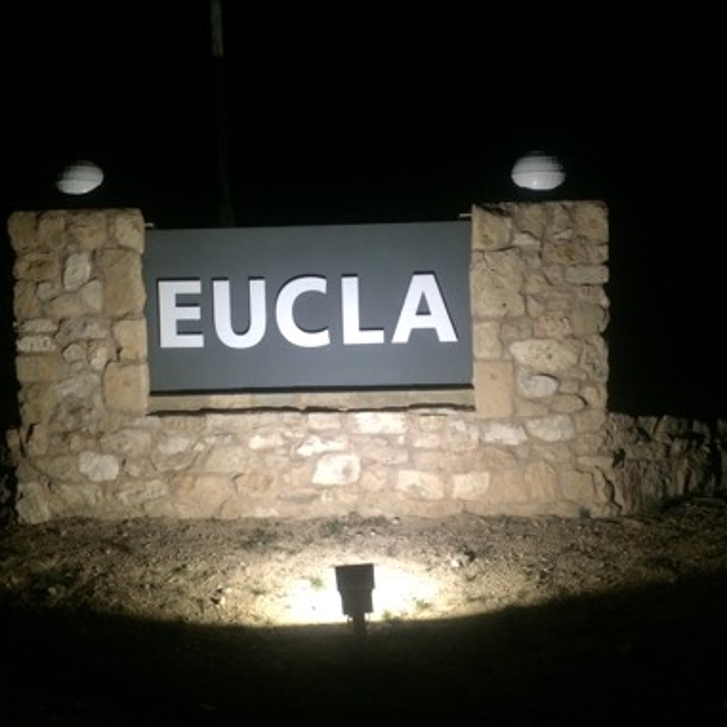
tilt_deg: -4.0
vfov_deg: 47.2
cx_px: 300
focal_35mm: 35
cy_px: 370
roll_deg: +3.5
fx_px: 832
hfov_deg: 47.0
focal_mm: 4.15
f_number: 2.2
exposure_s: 1/20
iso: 320
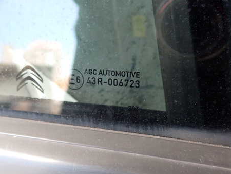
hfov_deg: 46.8
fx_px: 267
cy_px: 81
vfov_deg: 36.0
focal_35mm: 40
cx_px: 121
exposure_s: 1/60
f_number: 2.3
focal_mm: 5.4
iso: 160
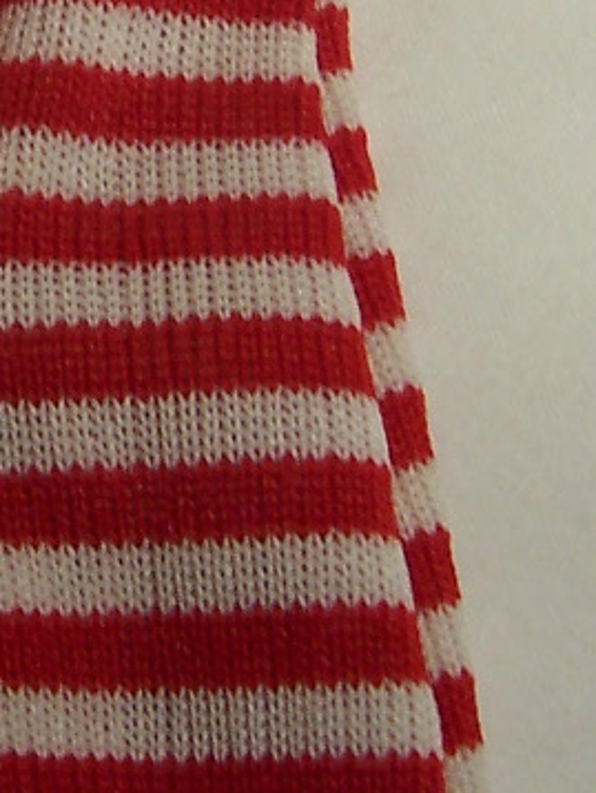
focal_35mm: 124
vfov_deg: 15.6
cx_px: -22
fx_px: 2843
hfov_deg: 11.8
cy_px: 20
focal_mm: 5.6
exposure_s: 1/60
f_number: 2.8
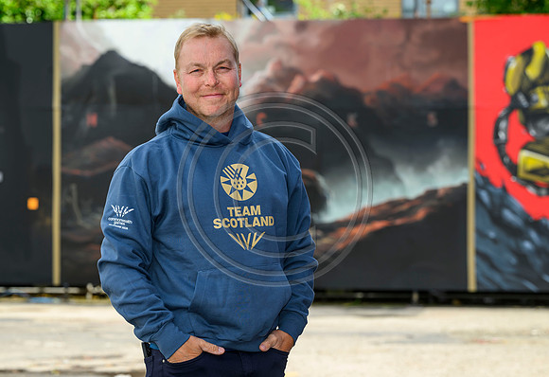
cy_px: 188
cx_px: 267
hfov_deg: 16.6
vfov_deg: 11.5
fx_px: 1878
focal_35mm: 122
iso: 160
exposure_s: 1/250
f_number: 5.6
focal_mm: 115
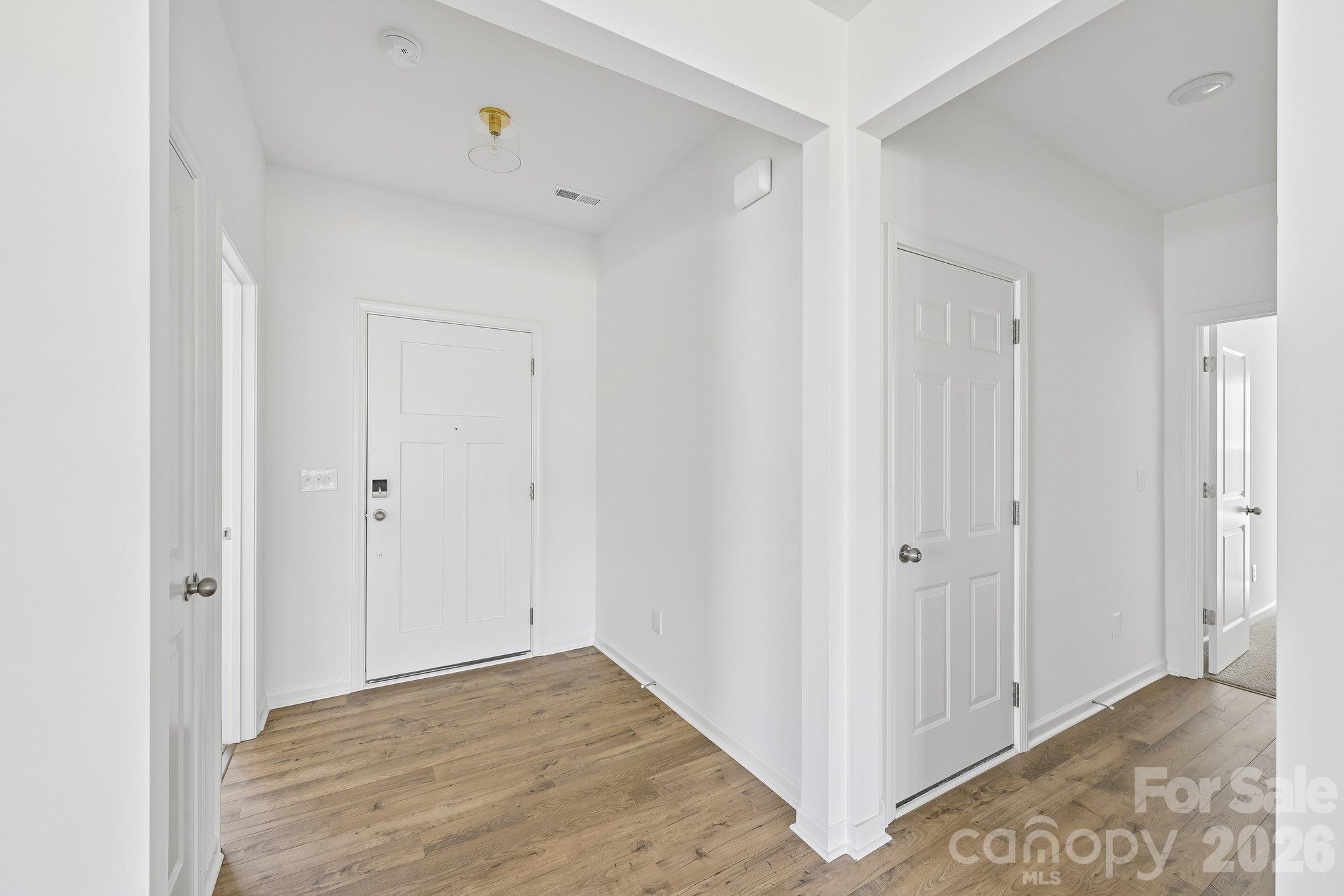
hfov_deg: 104.3
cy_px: 448
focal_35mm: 14
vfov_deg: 81.2
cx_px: 672
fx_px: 523
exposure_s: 1/15
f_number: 8
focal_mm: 14
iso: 320
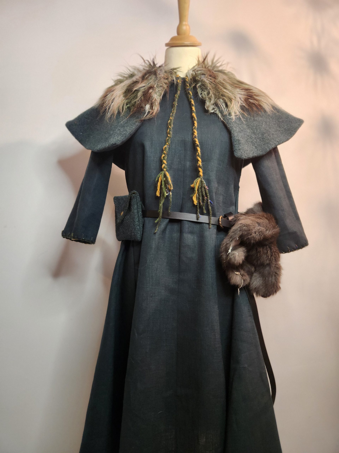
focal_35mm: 23
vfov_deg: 73.9
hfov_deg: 58.9
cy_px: 226
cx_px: 170
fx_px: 300
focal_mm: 5.4
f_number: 1.8
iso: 640
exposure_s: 1/33
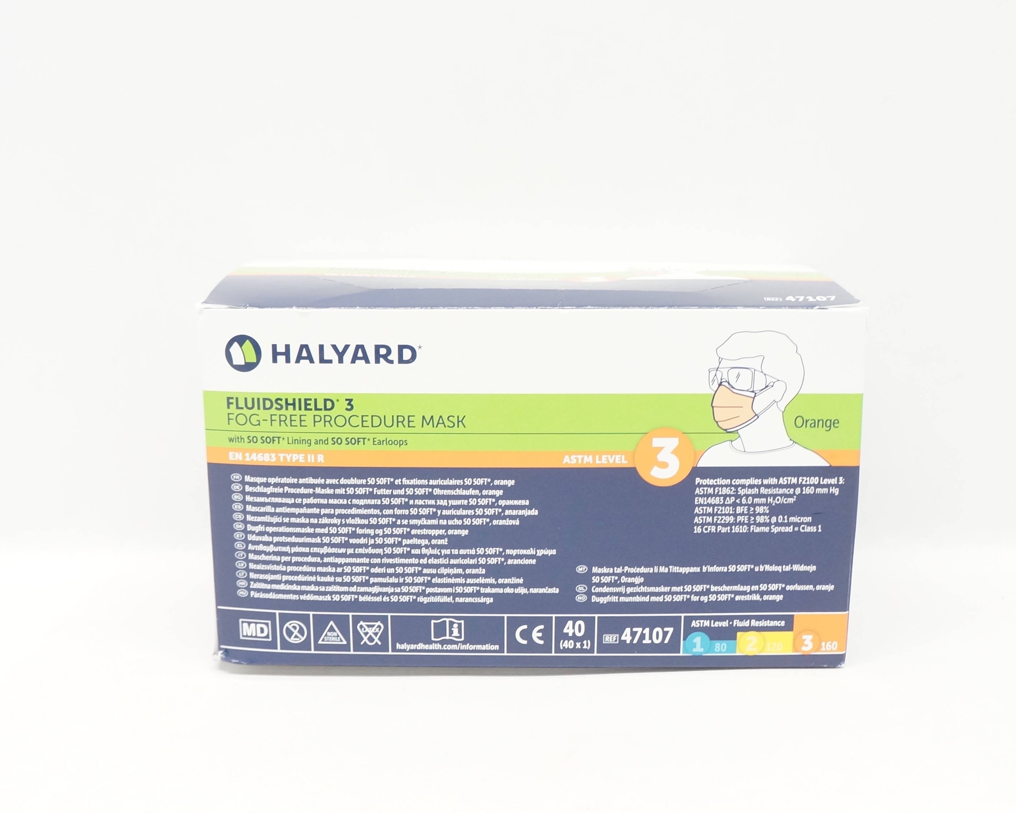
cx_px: 526
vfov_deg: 34.1
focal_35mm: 44
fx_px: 1323
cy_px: 439
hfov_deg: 42.0
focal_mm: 18
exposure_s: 1/80
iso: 800
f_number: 4.5
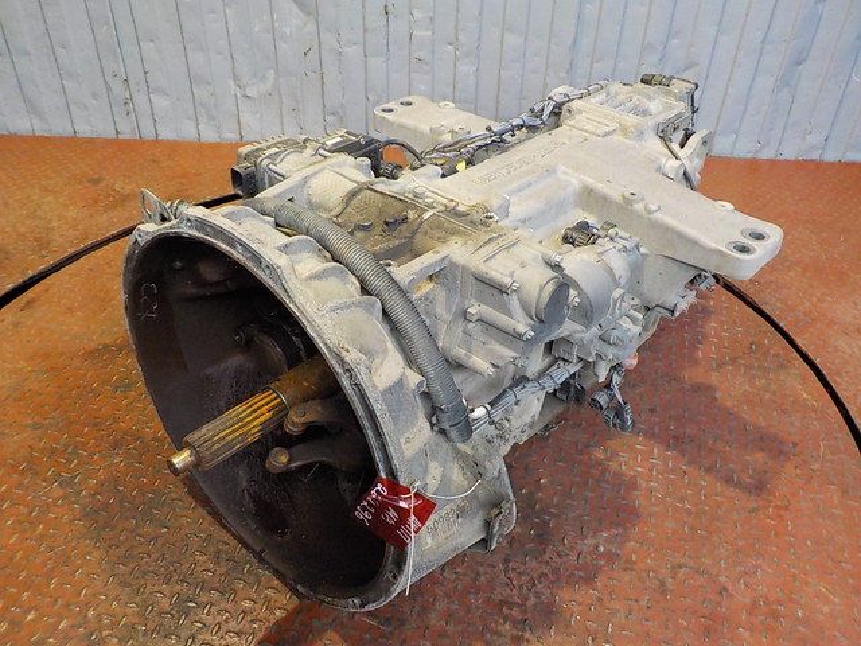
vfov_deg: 46.8
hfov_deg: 60.0
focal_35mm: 30
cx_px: 430
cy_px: 323
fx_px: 746
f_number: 3.3
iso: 400
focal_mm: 4.1
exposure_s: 1/30
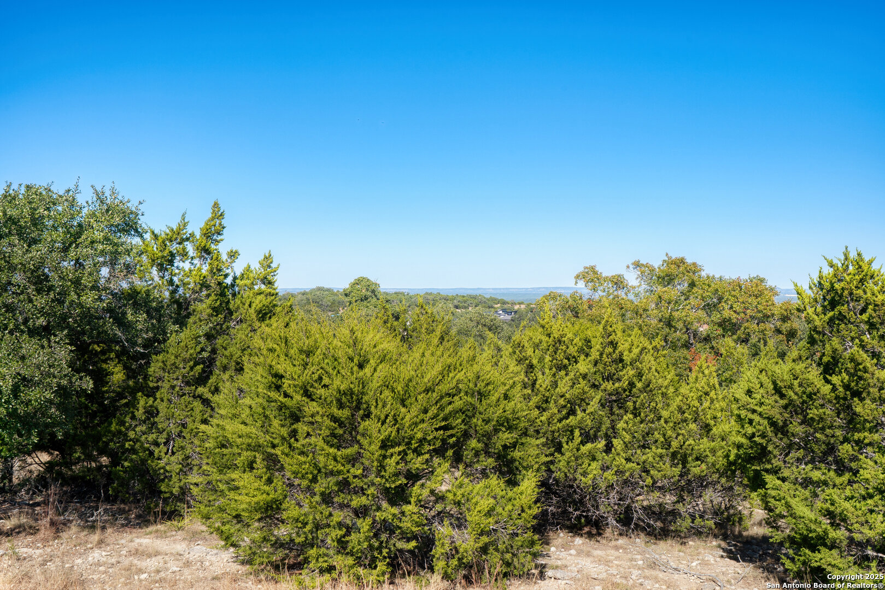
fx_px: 861
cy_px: 295
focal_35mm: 35
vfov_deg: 37.9
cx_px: 442
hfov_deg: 54.4
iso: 100
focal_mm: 35
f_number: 11
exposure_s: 1/500
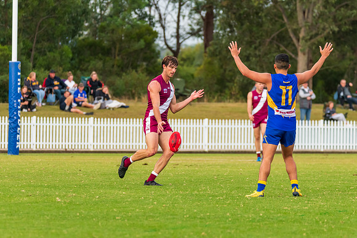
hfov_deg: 6.5
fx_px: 3153
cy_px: 122
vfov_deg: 4.3
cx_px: 184
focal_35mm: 318
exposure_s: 1/1250
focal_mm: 250
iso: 800
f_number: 5.6
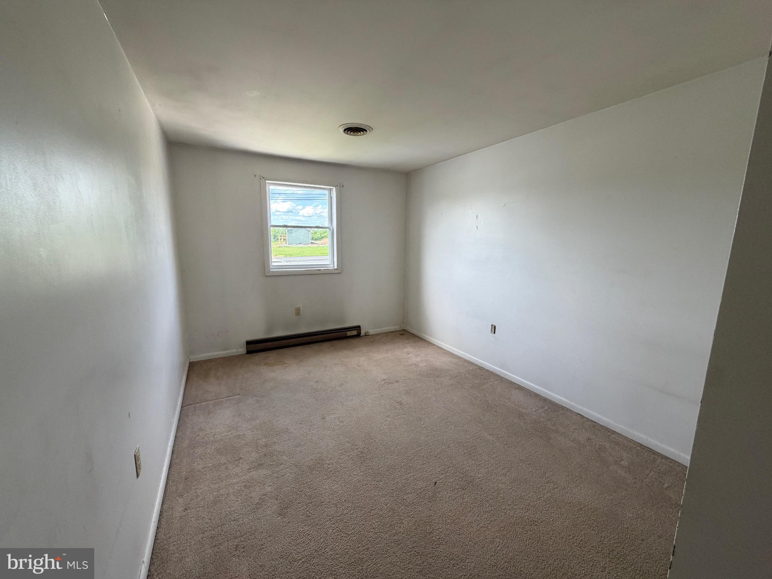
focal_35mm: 14
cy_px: 290
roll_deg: -0.2
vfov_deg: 85.7
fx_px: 312
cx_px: 386
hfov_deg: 102.1
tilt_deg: -8.1
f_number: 2.2
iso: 160
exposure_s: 1/121
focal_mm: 2.22
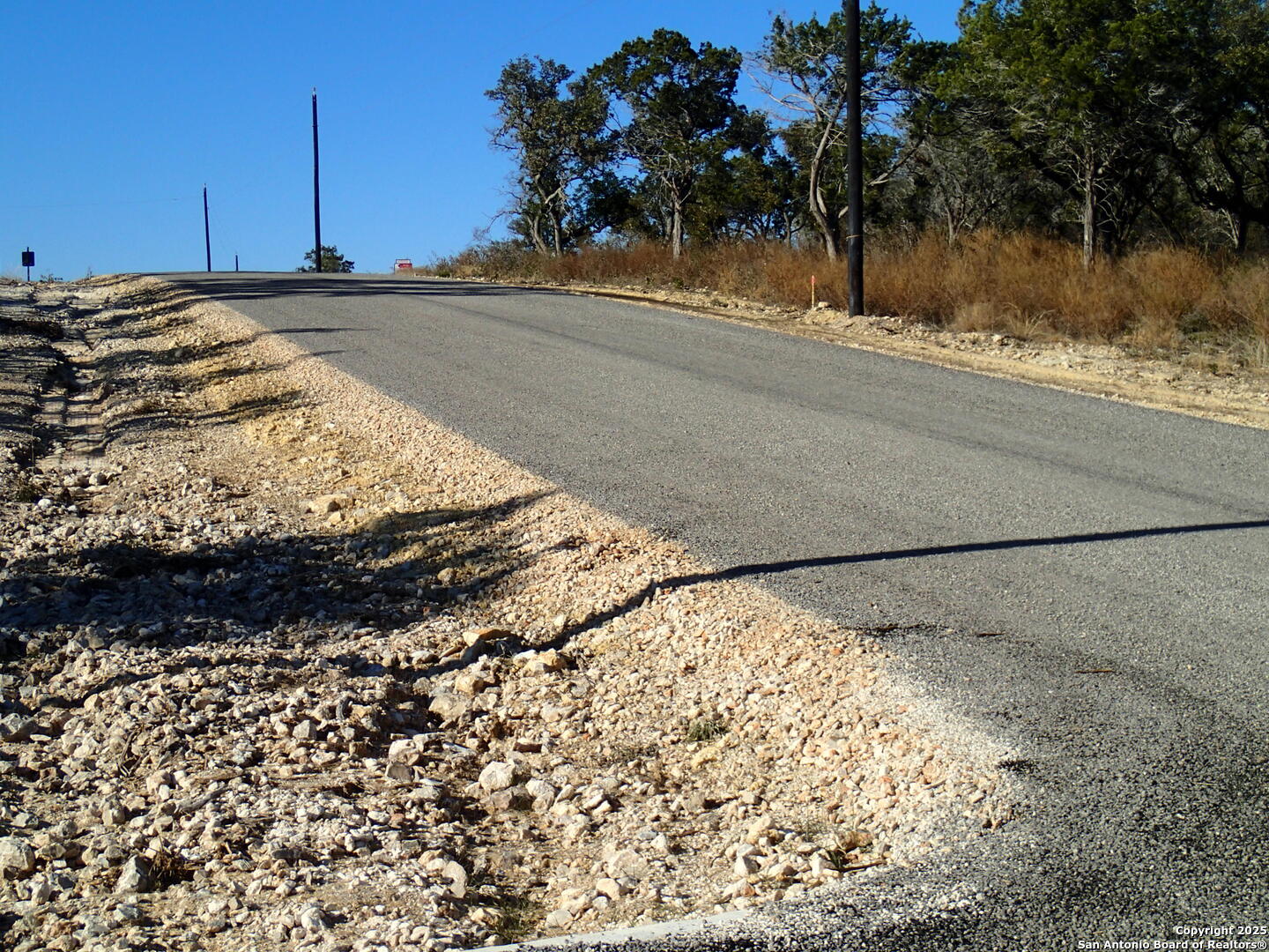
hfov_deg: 31.7
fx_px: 2236
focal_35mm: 61
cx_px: 634
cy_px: 476
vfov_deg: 24.0
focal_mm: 11.01
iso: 100
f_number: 5
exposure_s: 1/800
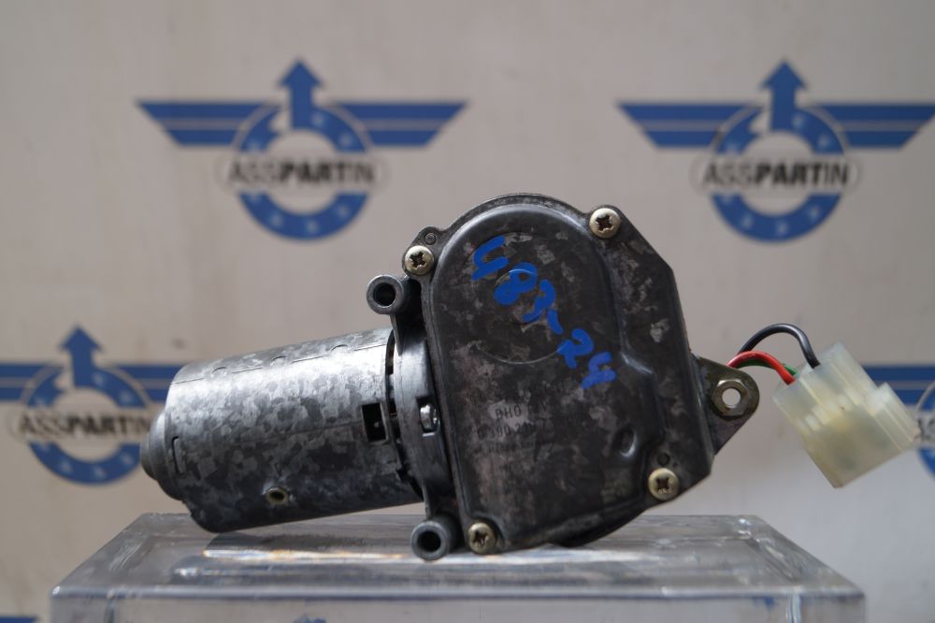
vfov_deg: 31.9
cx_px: 468
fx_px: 1090
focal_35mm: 42
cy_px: 312
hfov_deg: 46.4
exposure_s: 1/200
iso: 100
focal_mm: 28
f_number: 5
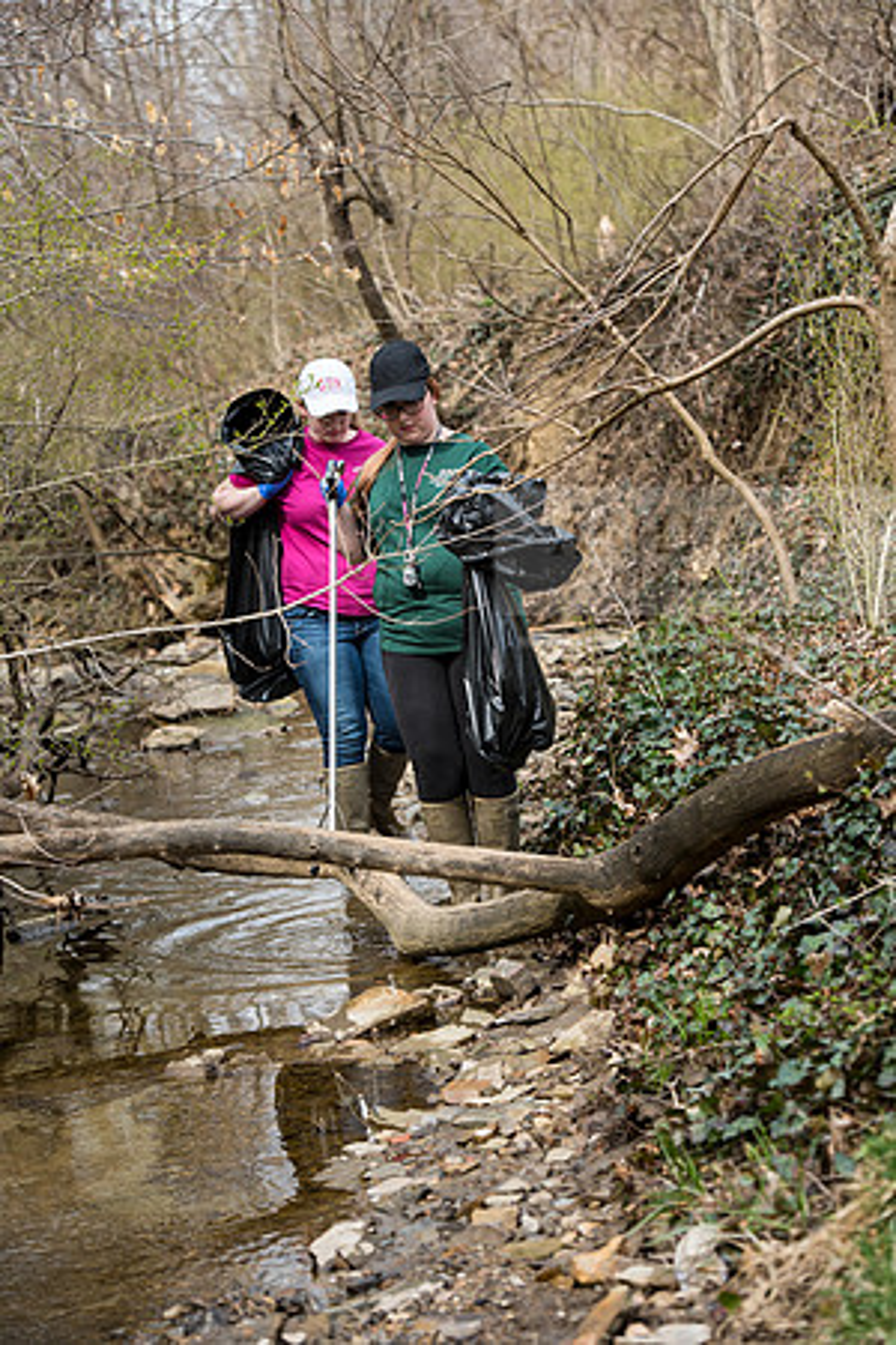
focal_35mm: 102
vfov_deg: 20.0
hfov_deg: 13.4
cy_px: 672
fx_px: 3808
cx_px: 448
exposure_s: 1/400
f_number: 6.3
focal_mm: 102
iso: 320
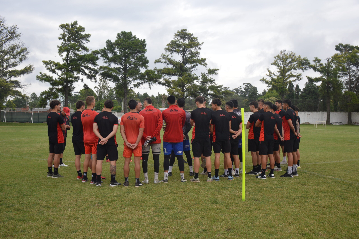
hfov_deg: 49.6
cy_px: 120
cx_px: 180
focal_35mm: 39
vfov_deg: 34.1
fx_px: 389
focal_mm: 26
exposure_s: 1/1250
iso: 400
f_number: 5
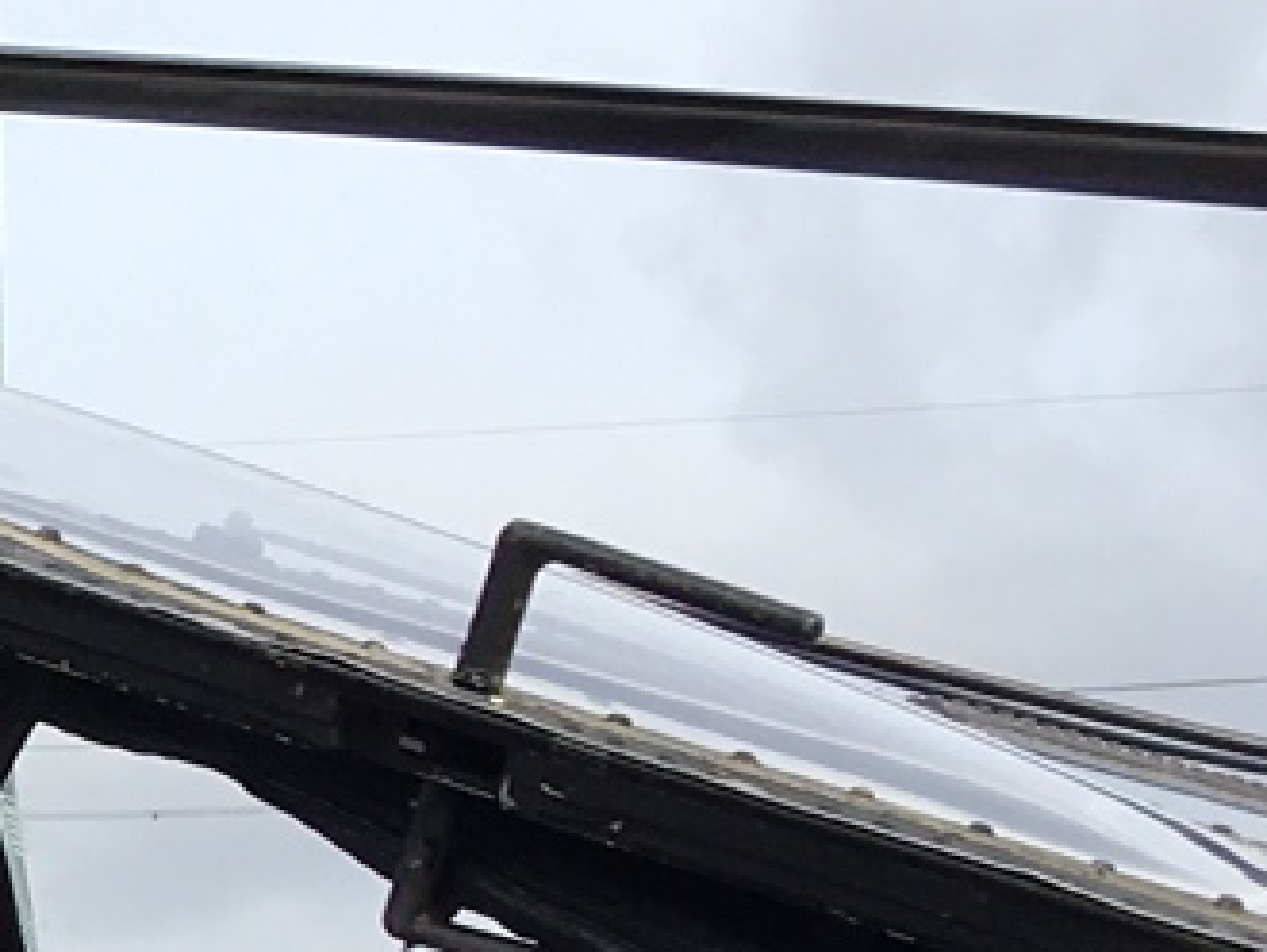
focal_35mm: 177
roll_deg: -0.6
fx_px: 6483
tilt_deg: +8.3
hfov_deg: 10.2
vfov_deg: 8.3
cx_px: -1348
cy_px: 1236
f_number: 2.2
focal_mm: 4.15
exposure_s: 1/1115
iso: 25
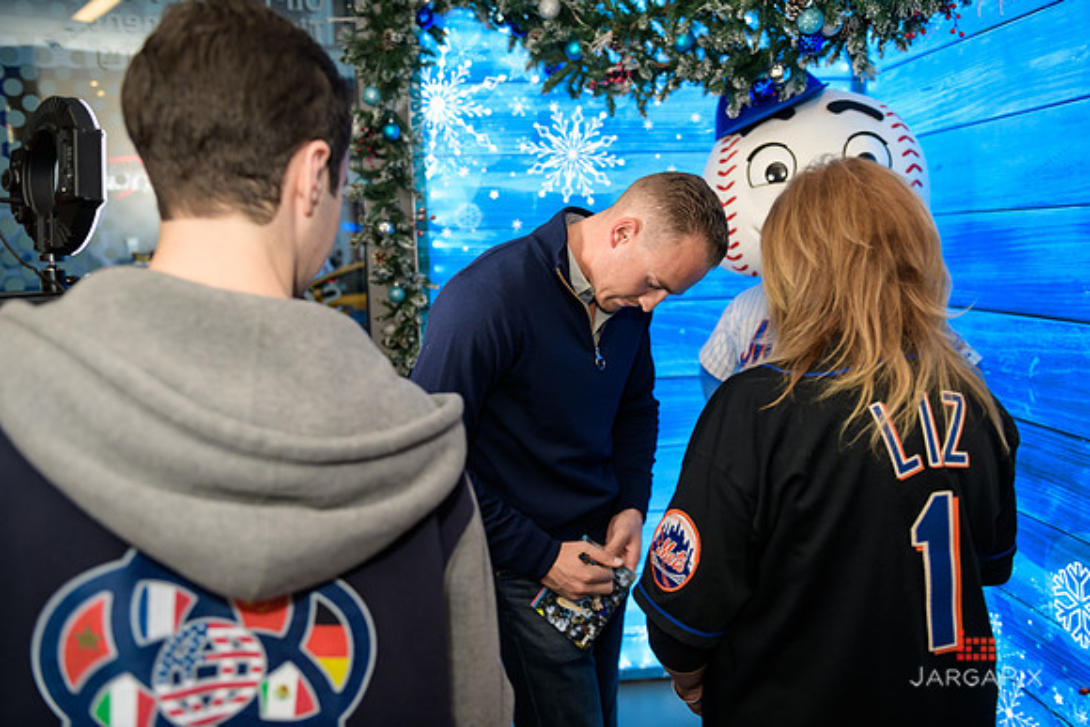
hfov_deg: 60.3
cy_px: 364
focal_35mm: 31
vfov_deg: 42.3
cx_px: 545
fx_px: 939
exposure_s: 1/125
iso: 400
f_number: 3.2
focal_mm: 31
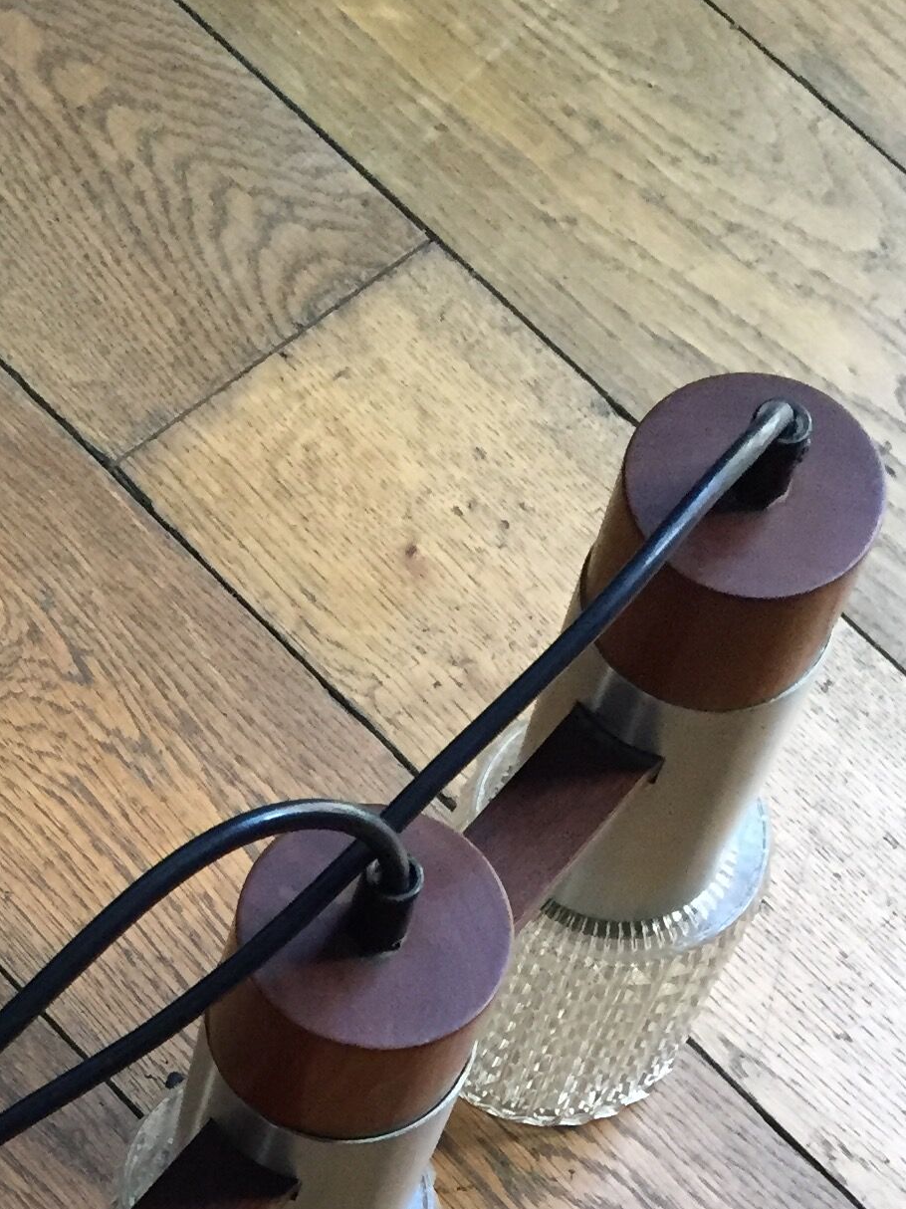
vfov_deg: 22.4
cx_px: -10
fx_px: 2723
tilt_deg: -71.5
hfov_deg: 18.4
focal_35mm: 78
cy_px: 1574
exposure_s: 1/33
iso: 250
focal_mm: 4.15
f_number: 2.2
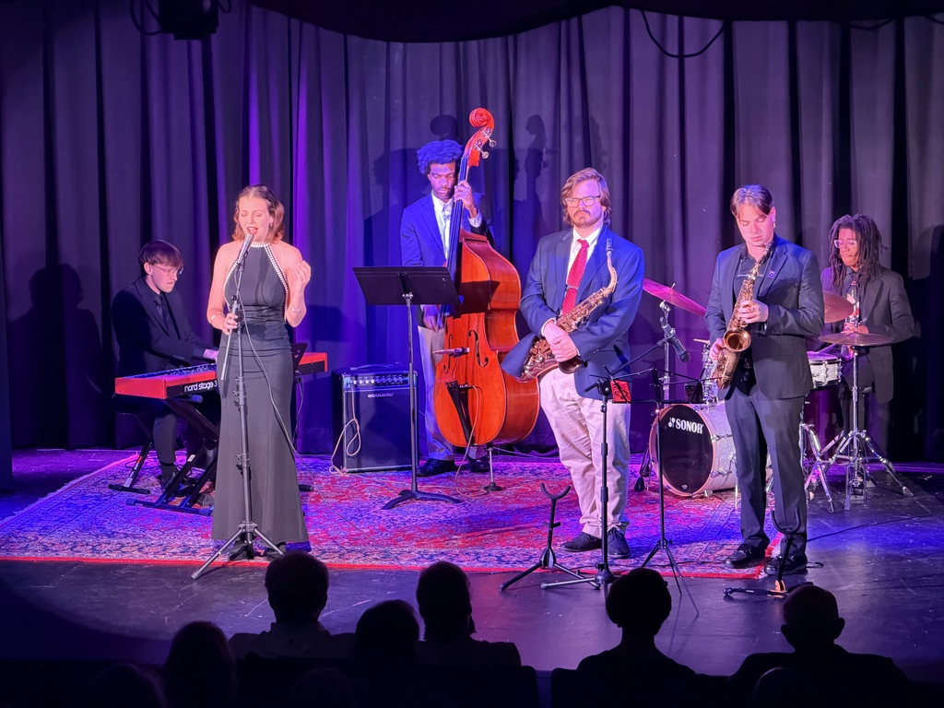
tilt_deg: -8.0
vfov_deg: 14.8
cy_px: 354
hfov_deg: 19.6
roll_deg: +0.9
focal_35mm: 100
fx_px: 2727
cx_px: 472
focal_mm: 16.89
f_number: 2.8
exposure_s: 1/32
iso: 1600
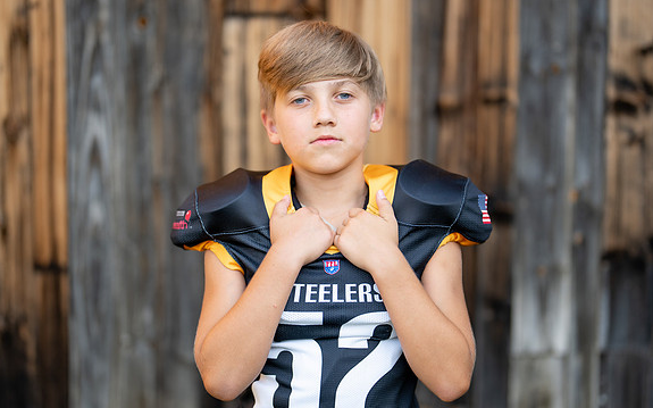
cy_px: 230
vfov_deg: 20.9
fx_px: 1103
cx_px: 329
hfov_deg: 33.0
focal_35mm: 62
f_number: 1.2
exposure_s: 1/1600
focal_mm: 50
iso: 100
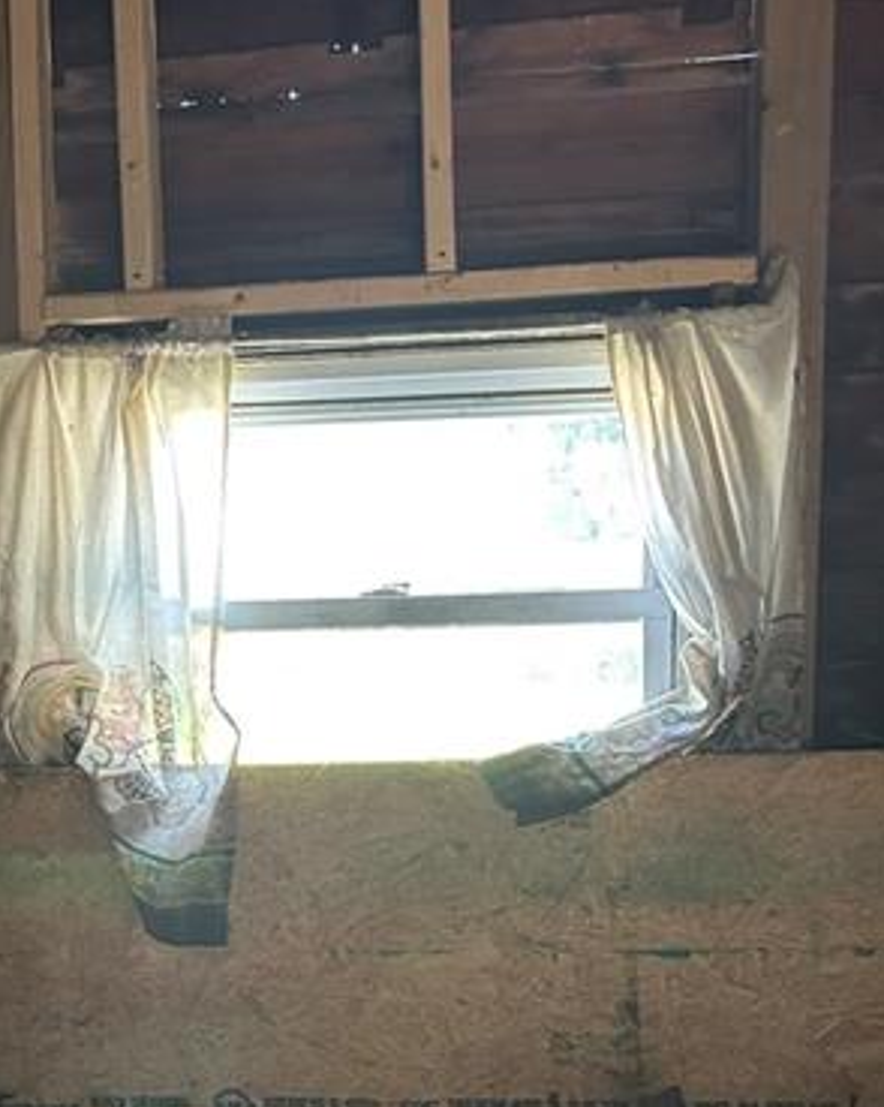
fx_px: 1735
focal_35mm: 53
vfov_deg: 34.6
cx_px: 229
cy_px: 833
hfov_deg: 28.2
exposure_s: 1/57
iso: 500
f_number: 1.5
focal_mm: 5.7
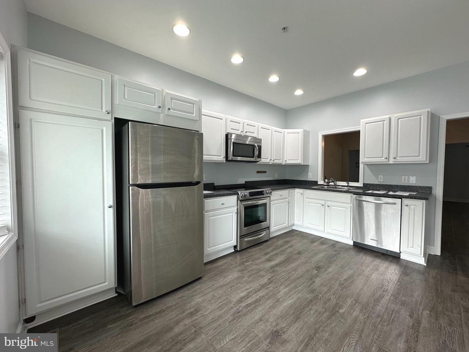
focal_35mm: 14
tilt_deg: -2.0
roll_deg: +0.0
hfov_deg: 102.1
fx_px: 190
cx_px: 234
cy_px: 176
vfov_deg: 85.7
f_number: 2.2
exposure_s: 1/120
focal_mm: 2.22
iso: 80
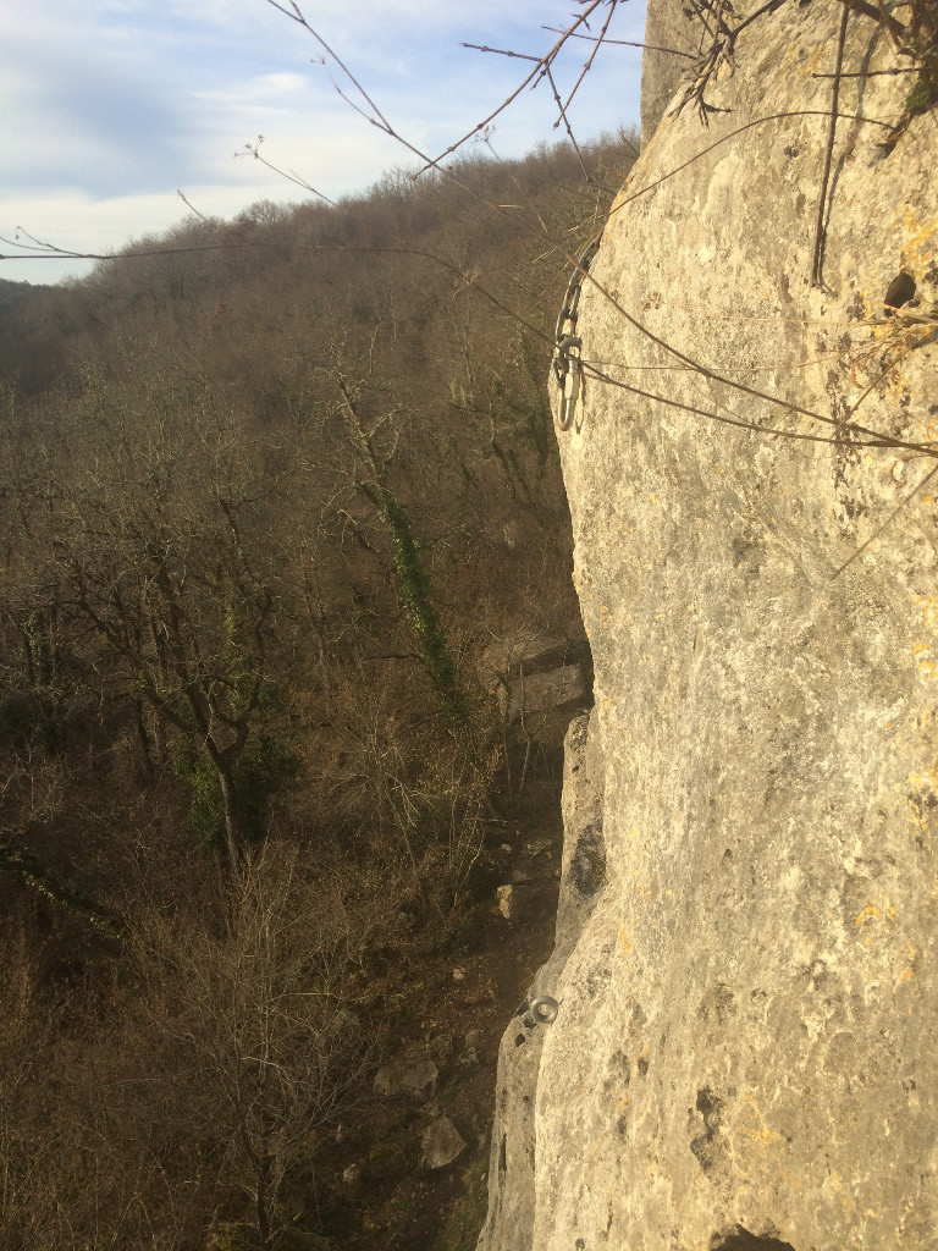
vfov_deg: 61.7
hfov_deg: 48.2
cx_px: 469
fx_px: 1048
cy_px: 626
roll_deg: +0.0
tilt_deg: -17.2
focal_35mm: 29
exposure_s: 1/562
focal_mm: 4.15
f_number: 2.2
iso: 32
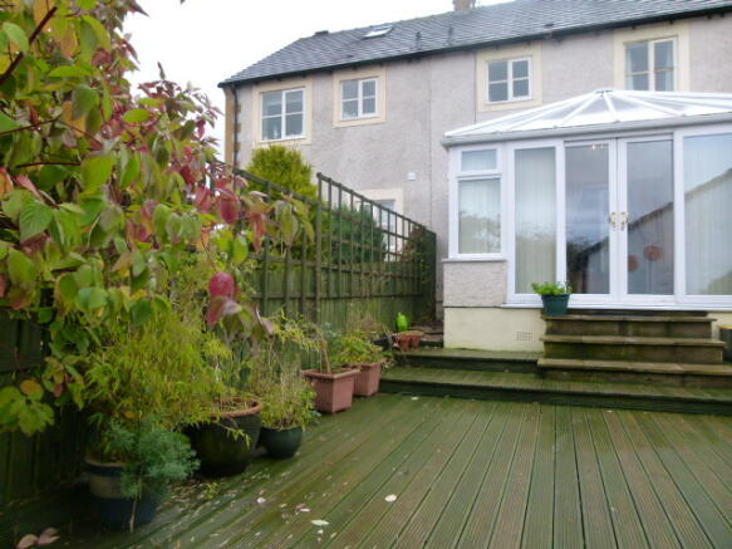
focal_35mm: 25
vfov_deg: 54.9
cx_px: 366
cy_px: 274
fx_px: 529
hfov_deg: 69.4
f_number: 2.8
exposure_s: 1/80
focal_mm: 4.5
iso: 160
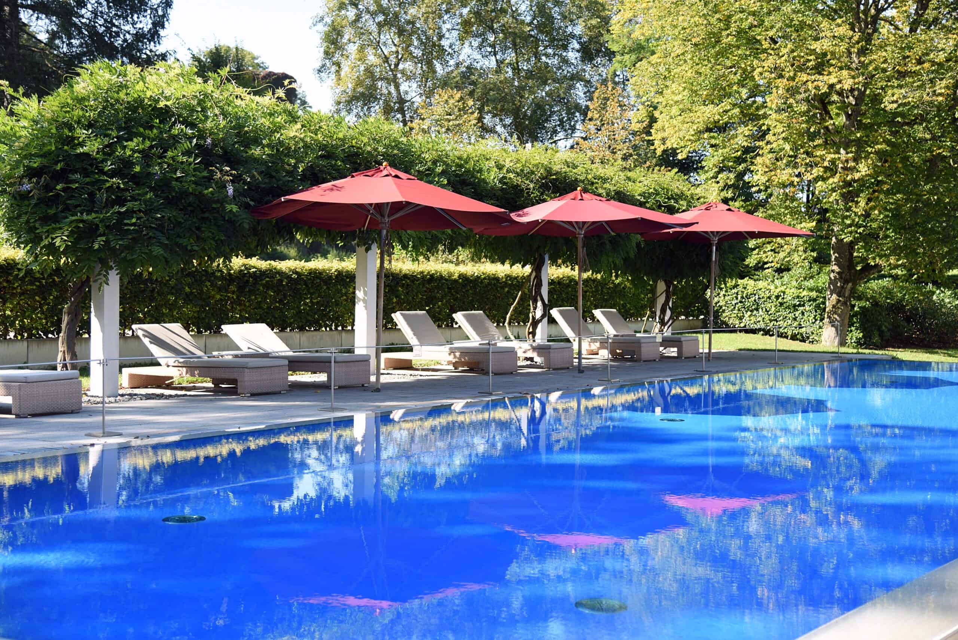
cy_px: 320
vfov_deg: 27.0
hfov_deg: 39.6
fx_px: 1331
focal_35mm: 50
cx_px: 479
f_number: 4
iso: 320
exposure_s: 1/640
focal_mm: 50
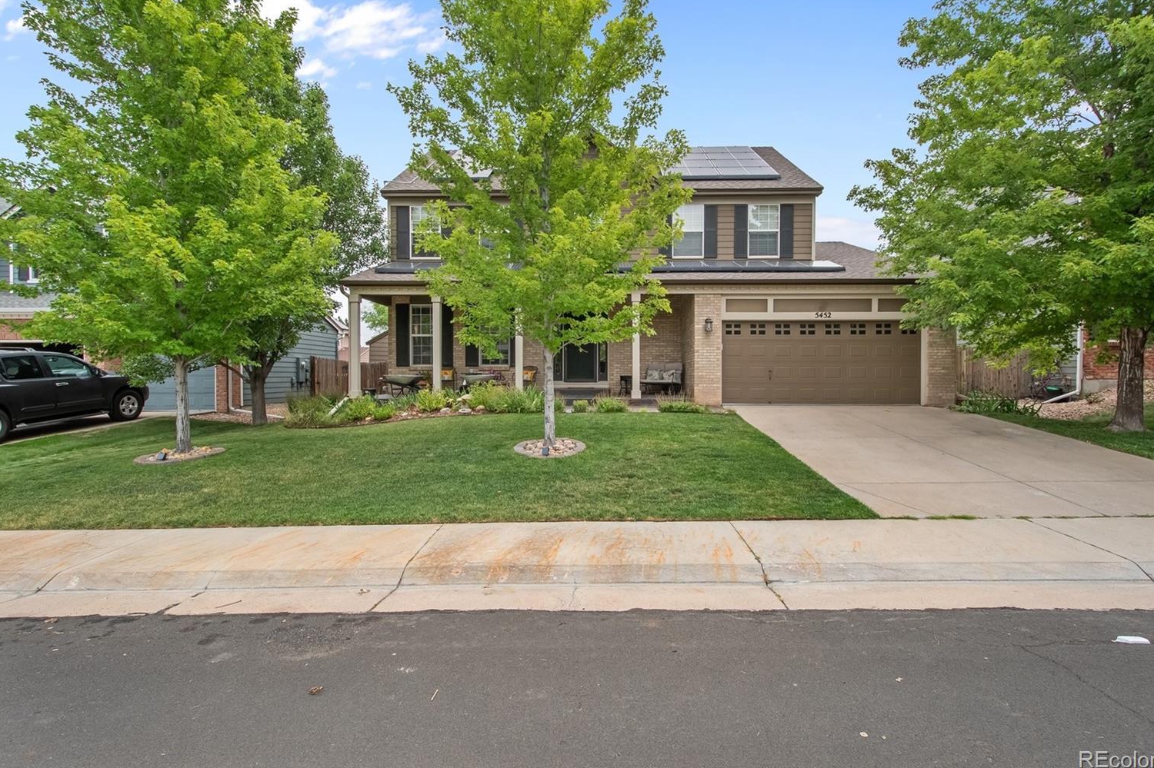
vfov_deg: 73.7
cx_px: 588
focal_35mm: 16
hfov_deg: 96.7
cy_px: 366
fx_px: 513
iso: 400
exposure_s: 1/320
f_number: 8
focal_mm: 10
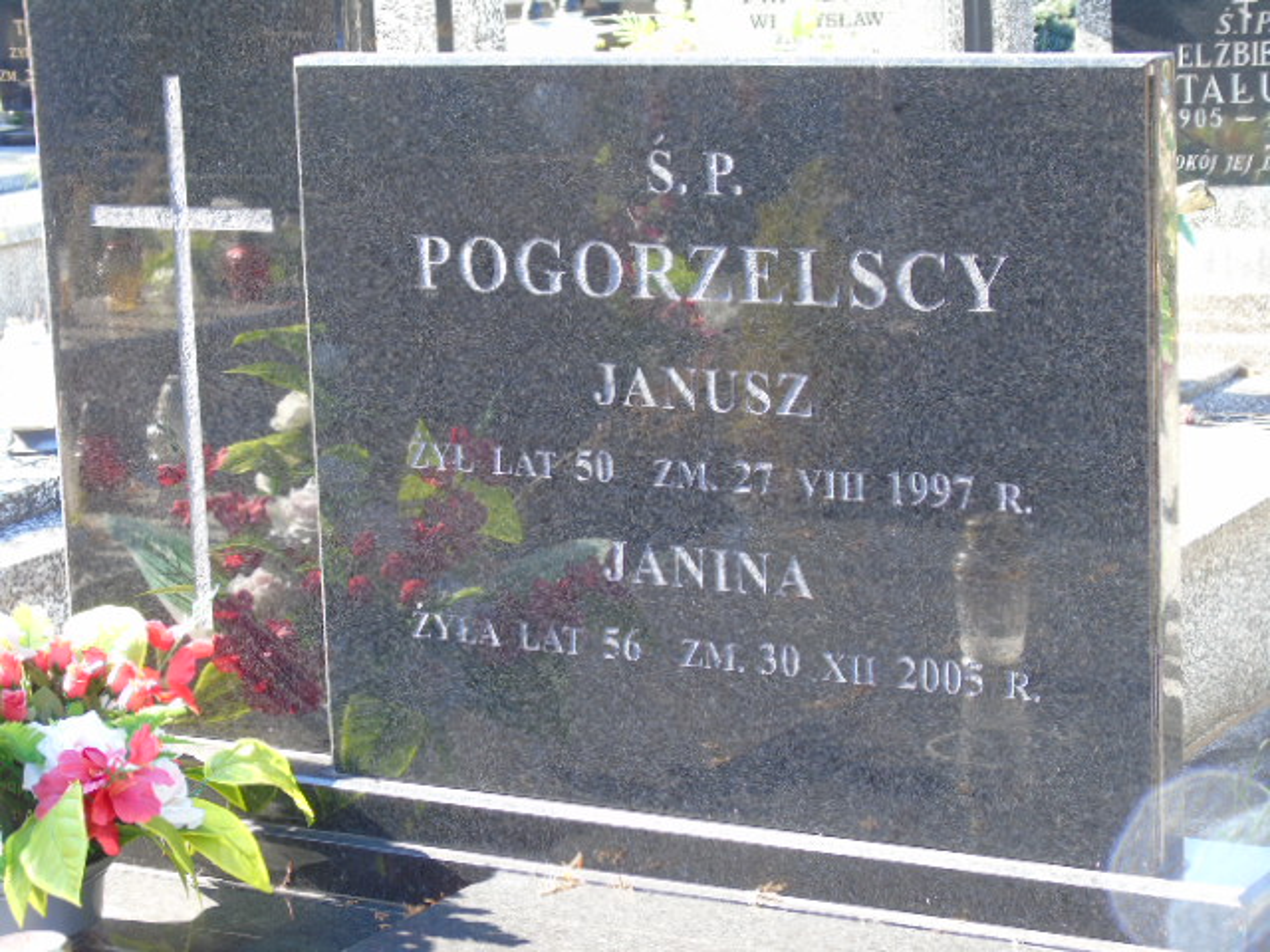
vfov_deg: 15.7
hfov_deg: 20.9
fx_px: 3449
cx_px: 635
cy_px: 476
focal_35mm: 94
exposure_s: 1/30
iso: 80
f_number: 4.3
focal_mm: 17
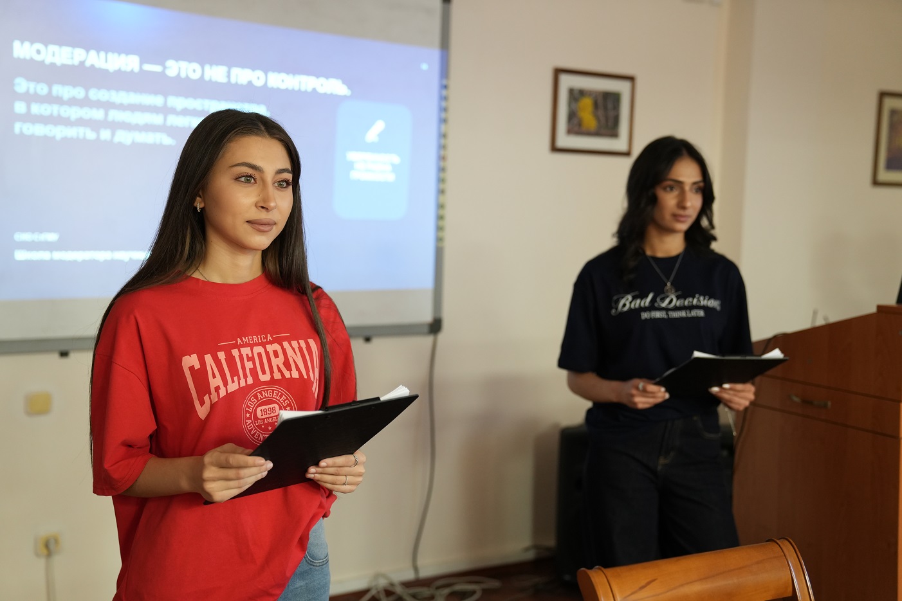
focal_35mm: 48
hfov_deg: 41.1
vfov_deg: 28.1
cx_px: 451
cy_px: 300
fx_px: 1203
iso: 2000
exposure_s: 1/50
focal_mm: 48
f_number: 2.8
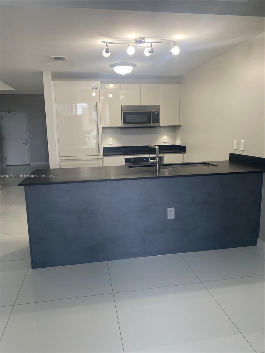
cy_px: 176
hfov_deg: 53.1
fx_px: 265
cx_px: 132
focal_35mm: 26
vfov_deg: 67.3
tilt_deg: -10.6
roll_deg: +0.8
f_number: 1.8
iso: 64
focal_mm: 4.25
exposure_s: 1/60
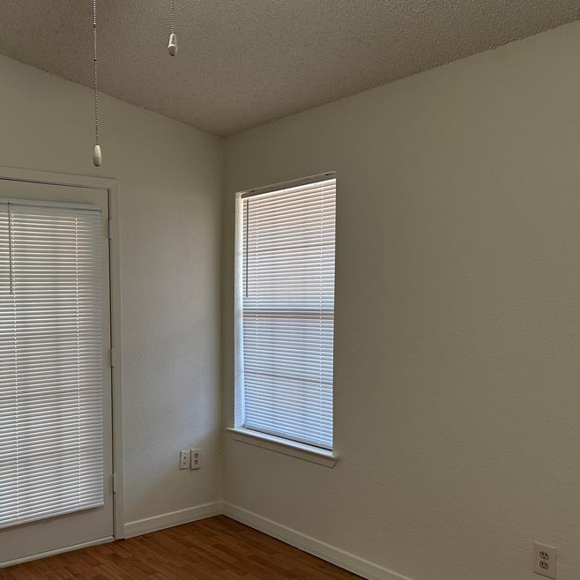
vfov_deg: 49.6
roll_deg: +0.4
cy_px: 331
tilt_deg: -3.7
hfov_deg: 47.7
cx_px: 138
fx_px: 626
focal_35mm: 33
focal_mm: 6.86
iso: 160
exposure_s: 1/60
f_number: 1.78
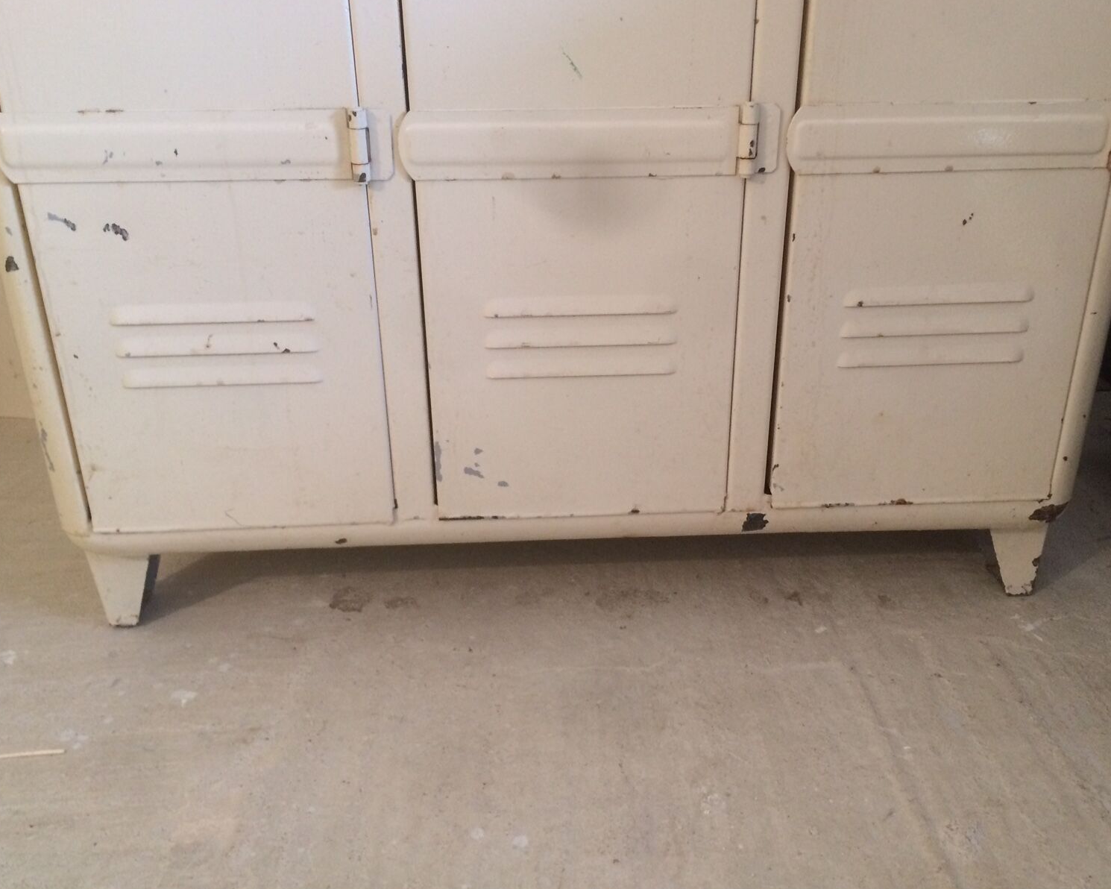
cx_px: 585
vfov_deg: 47.1
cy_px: 437
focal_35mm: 31
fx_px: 1019
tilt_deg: -24.9
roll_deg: +0.0
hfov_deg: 57.1
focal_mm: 4.15
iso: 250
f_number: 2.2
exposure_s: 1/33
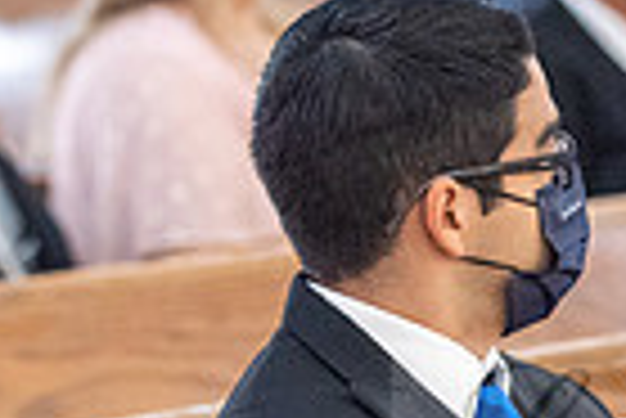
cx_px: 784
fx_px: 6876
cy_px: 447
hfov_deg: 5.2
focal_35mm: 395
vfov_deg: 3.5
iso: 2000
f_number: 2.8
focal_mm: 95
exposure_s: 1/200
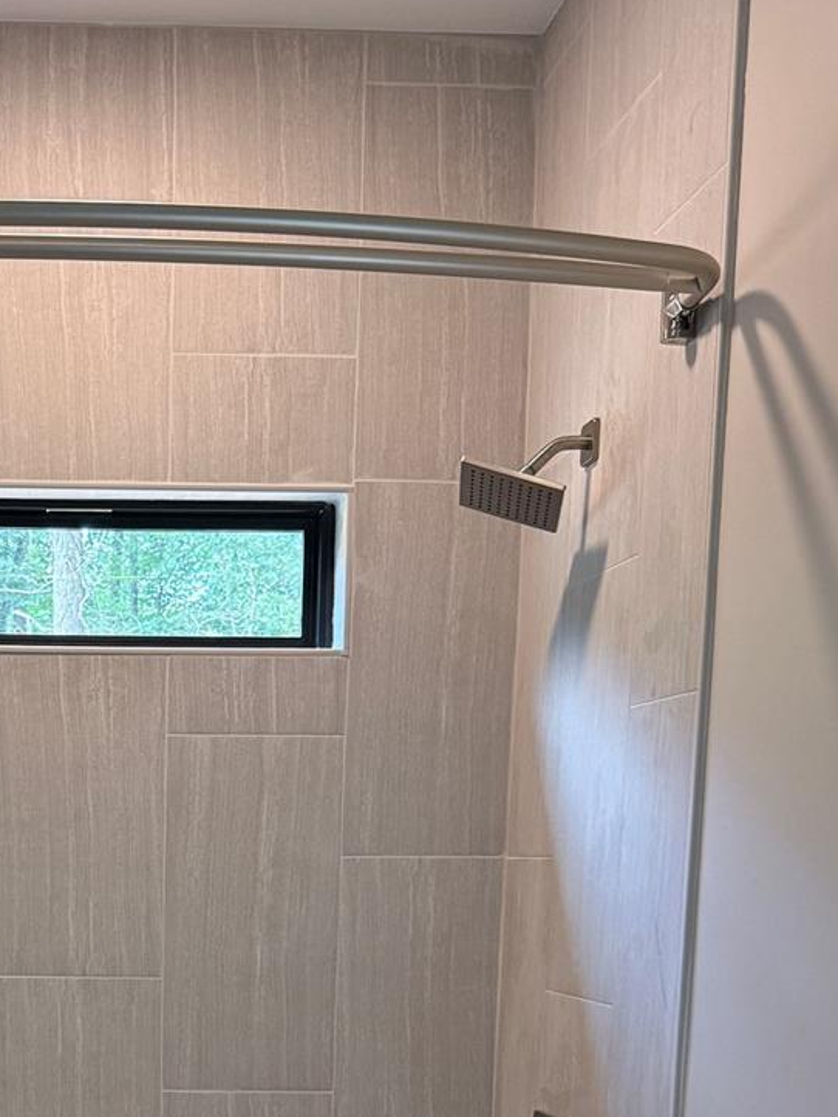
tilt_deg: -6.7
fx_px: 1647
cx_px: 113
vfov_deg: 34.5
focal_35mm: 51
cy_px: 1089
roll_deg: -0.7
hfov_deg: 27.7
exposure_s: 1/120
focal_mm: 6.76
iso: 320
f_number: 1.78
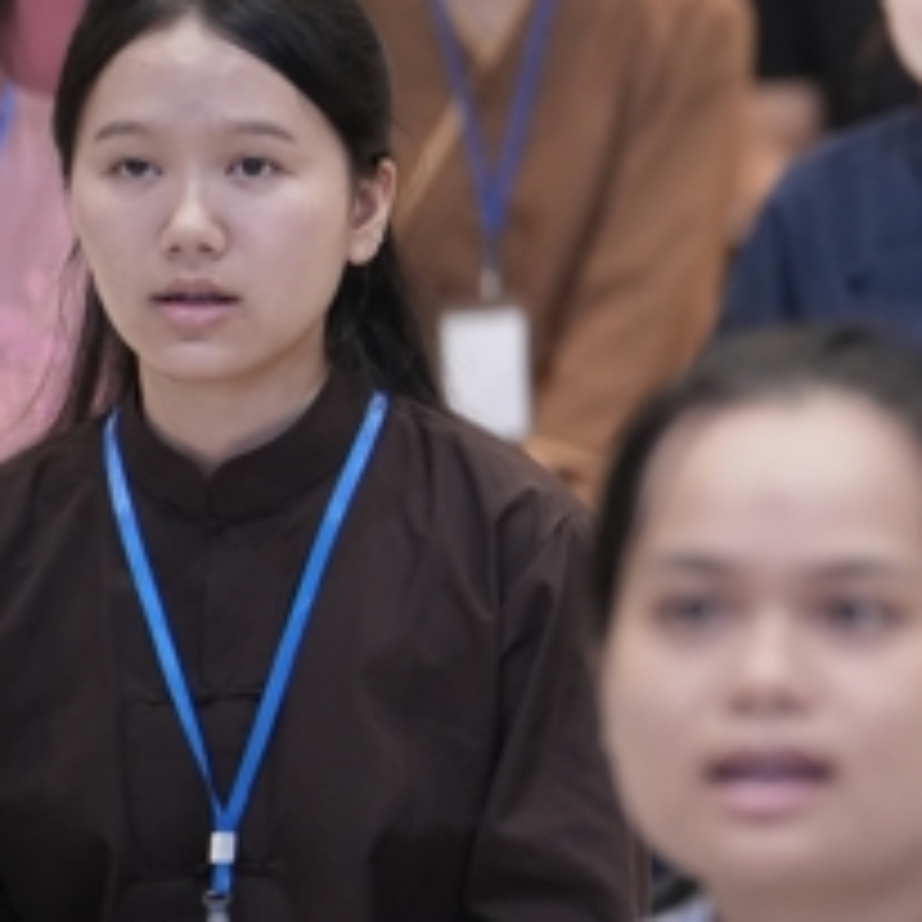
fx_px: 12174
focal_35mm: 404
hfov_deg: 4.3
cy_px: 313
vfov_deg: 4.3
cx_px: 1412
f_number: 2.8
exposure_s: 1/200
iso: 3200
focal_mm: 150
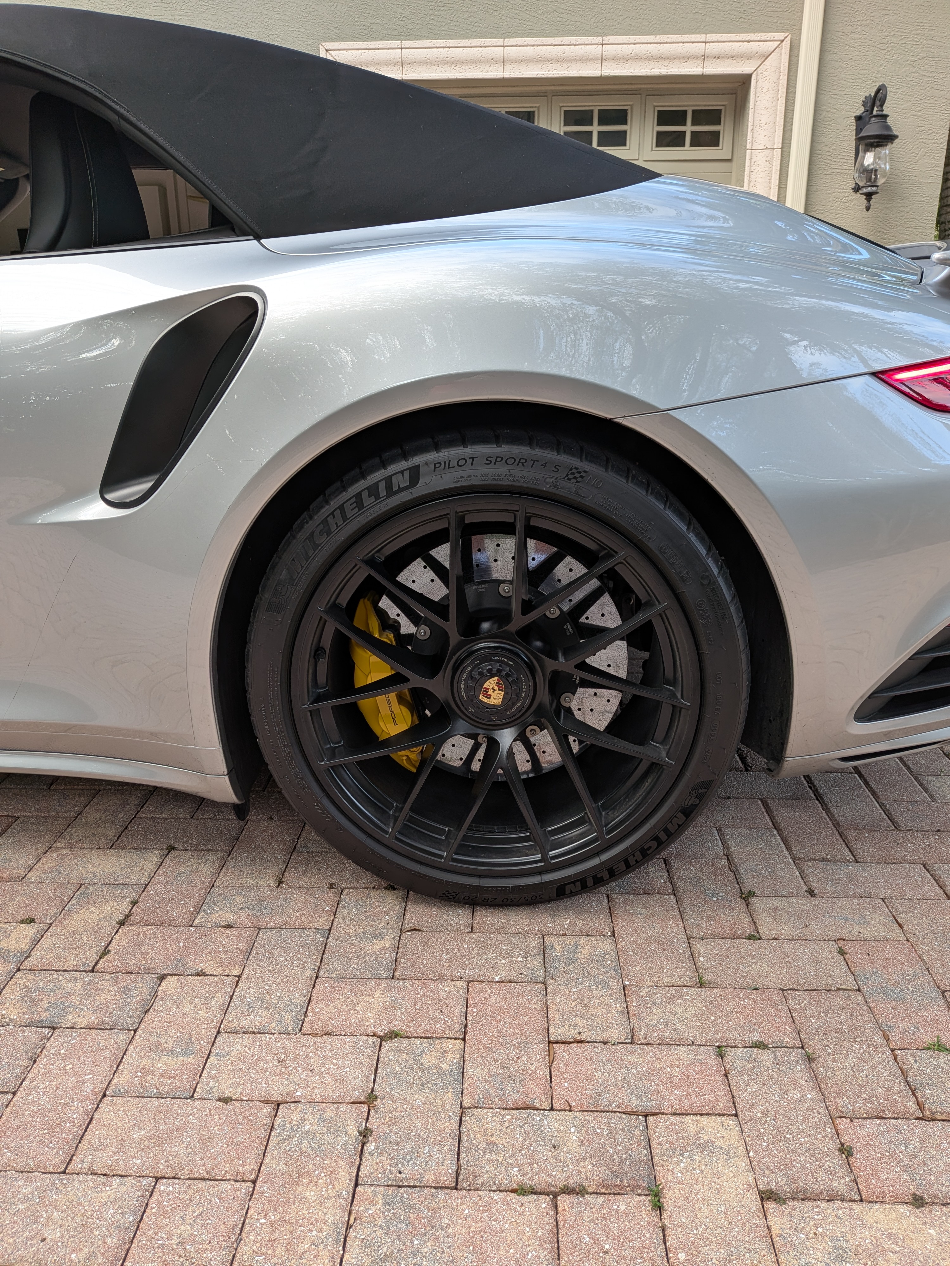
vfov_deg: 71.6
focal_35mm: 24
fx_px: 878
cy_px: 633
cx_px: 475
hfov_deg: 56.8
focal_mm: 4.53
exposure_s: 1/75.2
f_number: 1.7
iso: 32
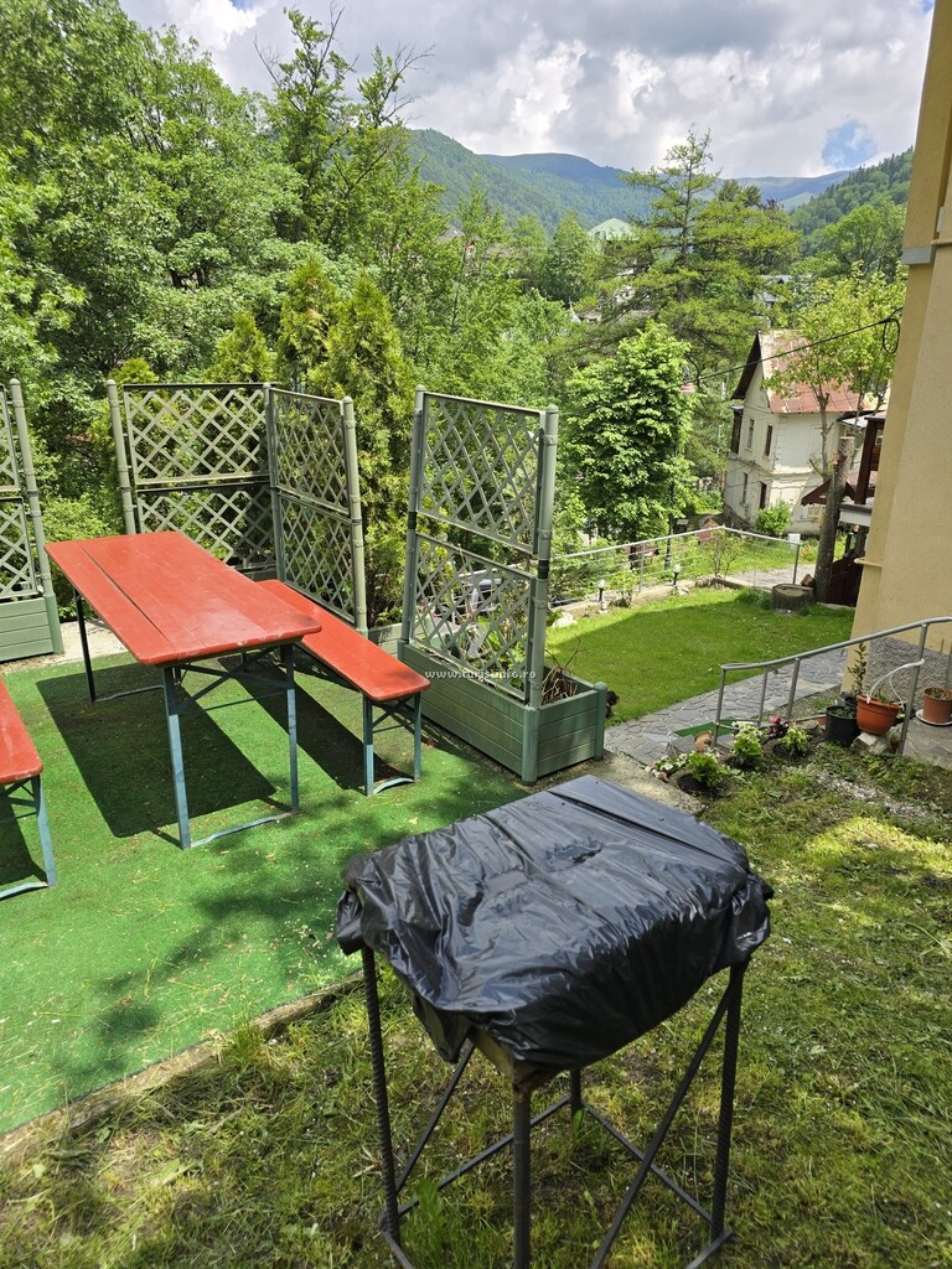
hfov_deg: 58.9
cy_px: 634
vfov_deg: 73.9
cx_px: 476
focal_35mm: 23
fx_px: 843
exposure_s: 1/666
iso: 12
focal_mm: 6.3
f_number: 1.7
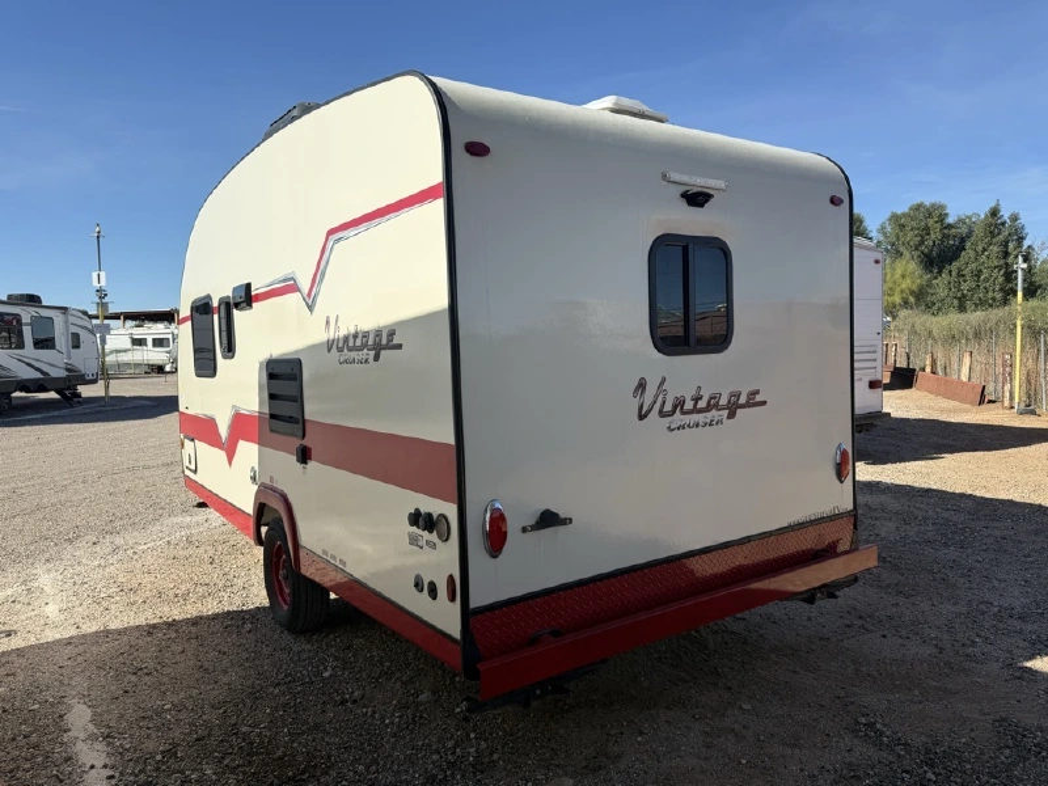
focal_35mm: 24
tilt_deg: -2.5
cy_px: 393
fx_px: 727
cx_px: 524
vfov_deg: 56.8
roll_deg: +1.0
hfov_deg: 71.6
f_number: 1.78
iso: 80
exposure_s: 1/4167
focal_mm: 6.76
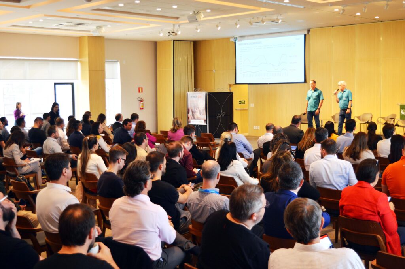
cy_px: 134
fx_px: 540
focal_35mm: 48
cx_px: 202
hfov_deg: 41.1
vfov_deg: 28.0
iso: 400
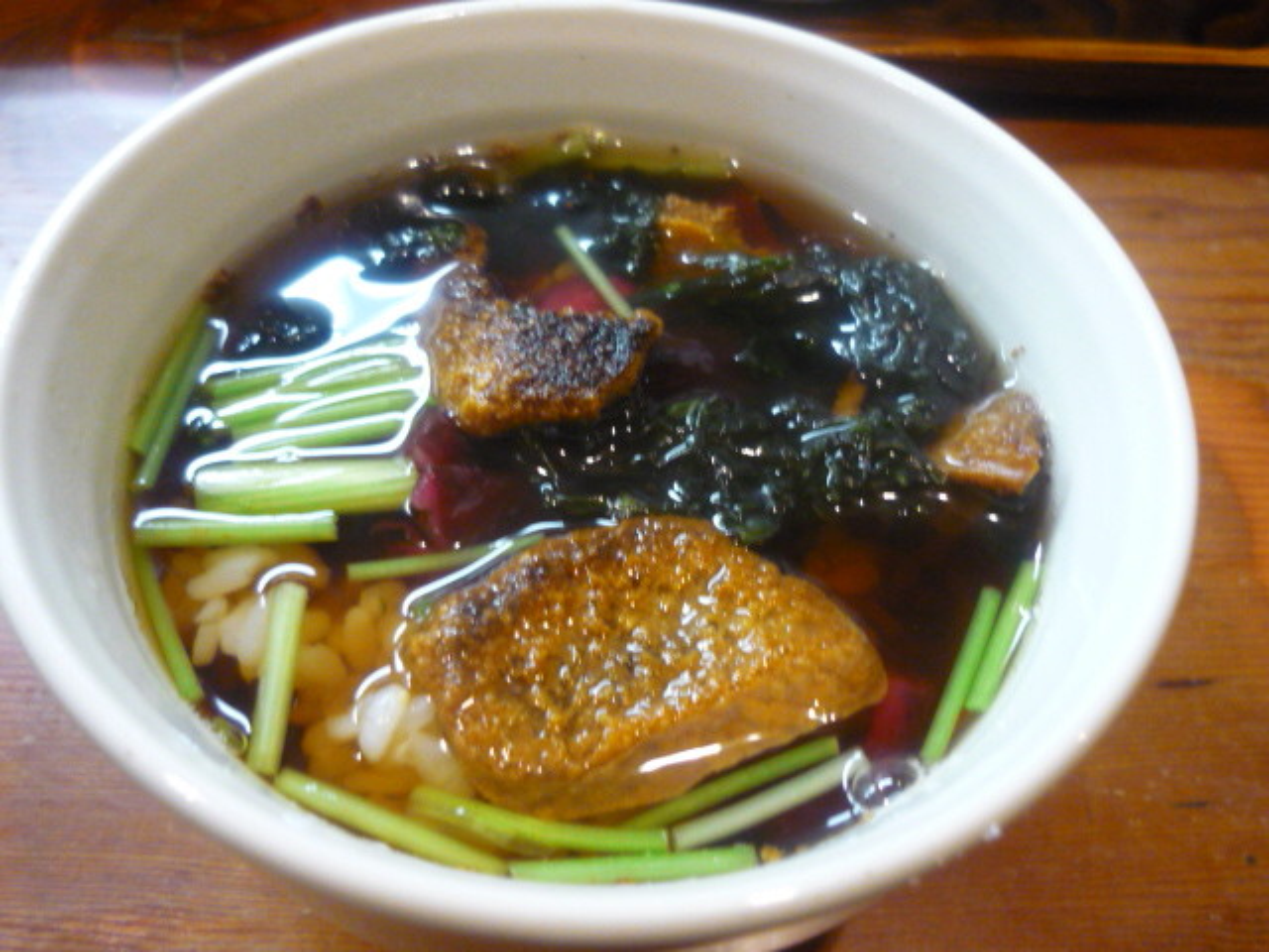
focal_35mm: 33
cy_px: 476
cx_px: 634
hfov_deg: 55.4
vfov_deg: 42.9
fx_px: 1210
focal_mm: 5.5
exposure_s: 1/13
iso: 400
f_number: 2.8
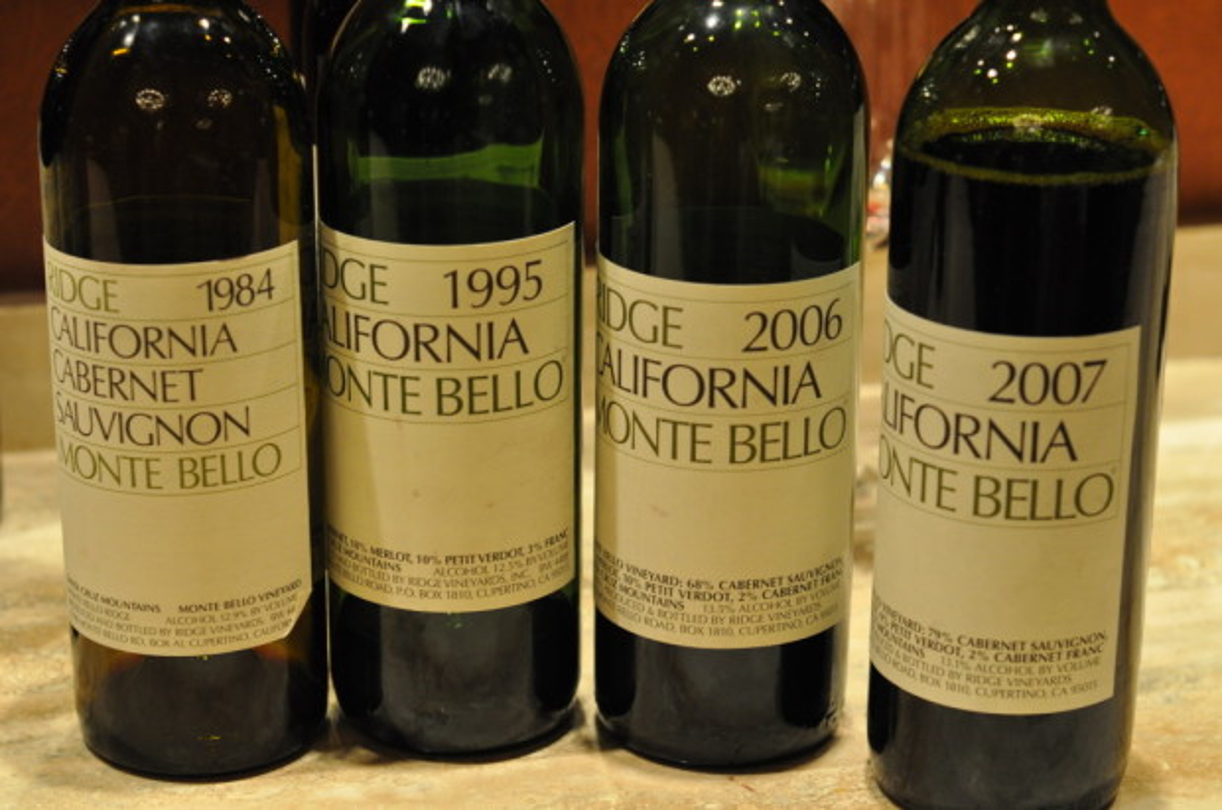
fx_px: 2541
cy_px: 405
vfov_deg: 18.1
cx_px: 611
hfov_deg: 27.0
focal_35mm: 75
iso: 800
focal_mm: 50
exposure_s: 1/60
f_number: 4
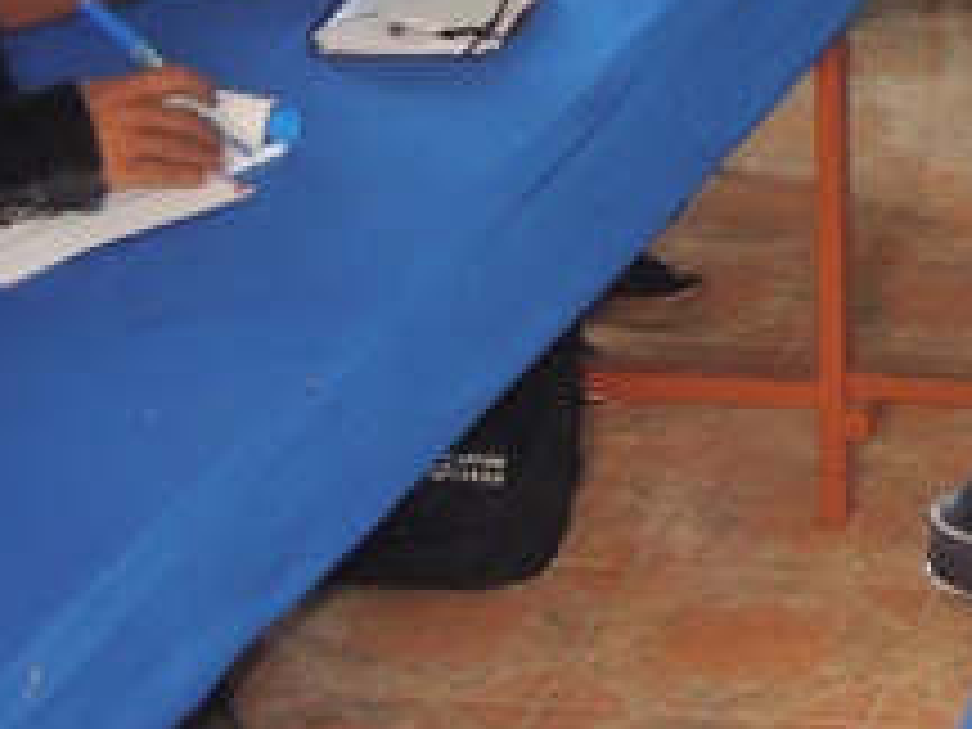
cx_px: 1454
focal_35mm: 156
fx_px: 4380
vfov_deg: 9.1
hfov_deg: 12.1
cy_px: -522
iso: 560
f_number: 3.5
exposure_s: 1/30
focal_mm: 8.1
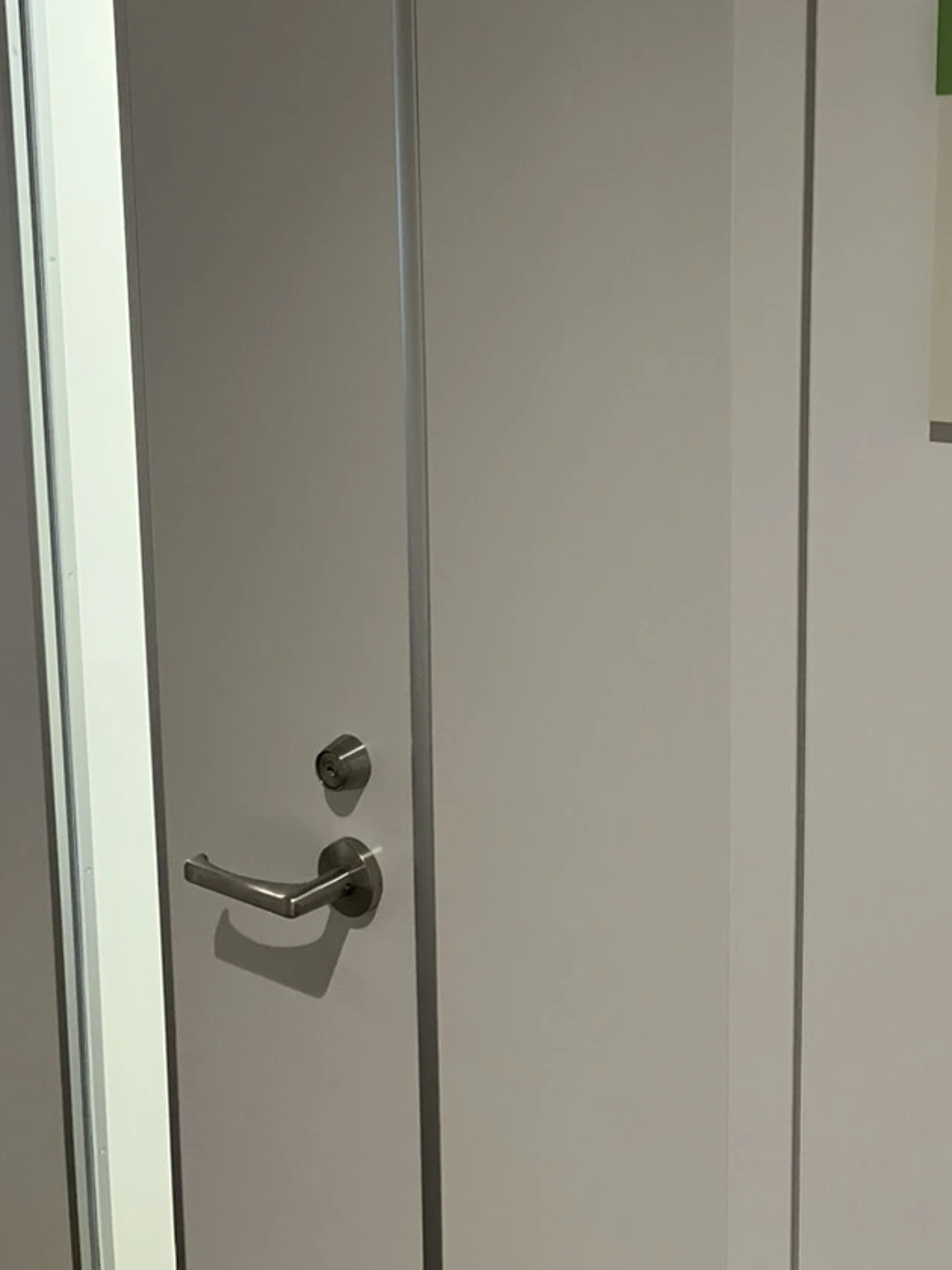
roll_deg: -0.2
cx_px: 647
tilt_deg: -6.0
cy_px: 435
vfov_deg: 46.2
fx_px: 1467
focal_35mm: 40
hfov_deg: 35.6
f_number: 1.8
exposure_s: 1/60
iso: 200
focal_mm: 3.99
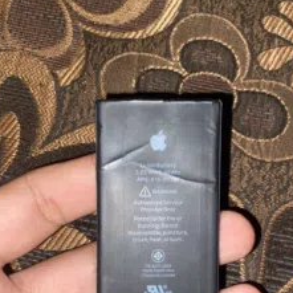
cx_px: 146
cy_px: 231
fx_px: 383
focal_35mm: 40
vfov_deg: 40.3
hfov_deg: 41.9
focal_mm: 4.25
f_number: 1.8
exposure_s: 1/54
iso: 32
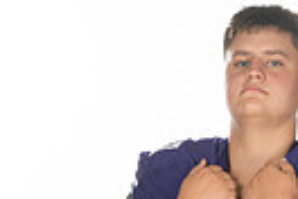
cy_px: 473
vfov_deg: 6.6
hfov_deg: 10.4
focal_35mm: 197
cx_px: 221
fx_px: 1631
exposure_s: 1/320
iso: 800
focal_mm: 58
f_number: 7.1
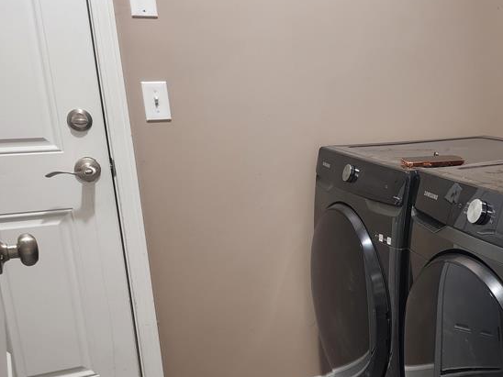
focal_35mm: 43
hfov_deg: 40.9
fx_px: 625
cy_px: 253
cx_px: 439
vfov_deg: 33.3
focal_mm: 6.4
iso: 800
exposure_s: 1/24
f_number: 1.8
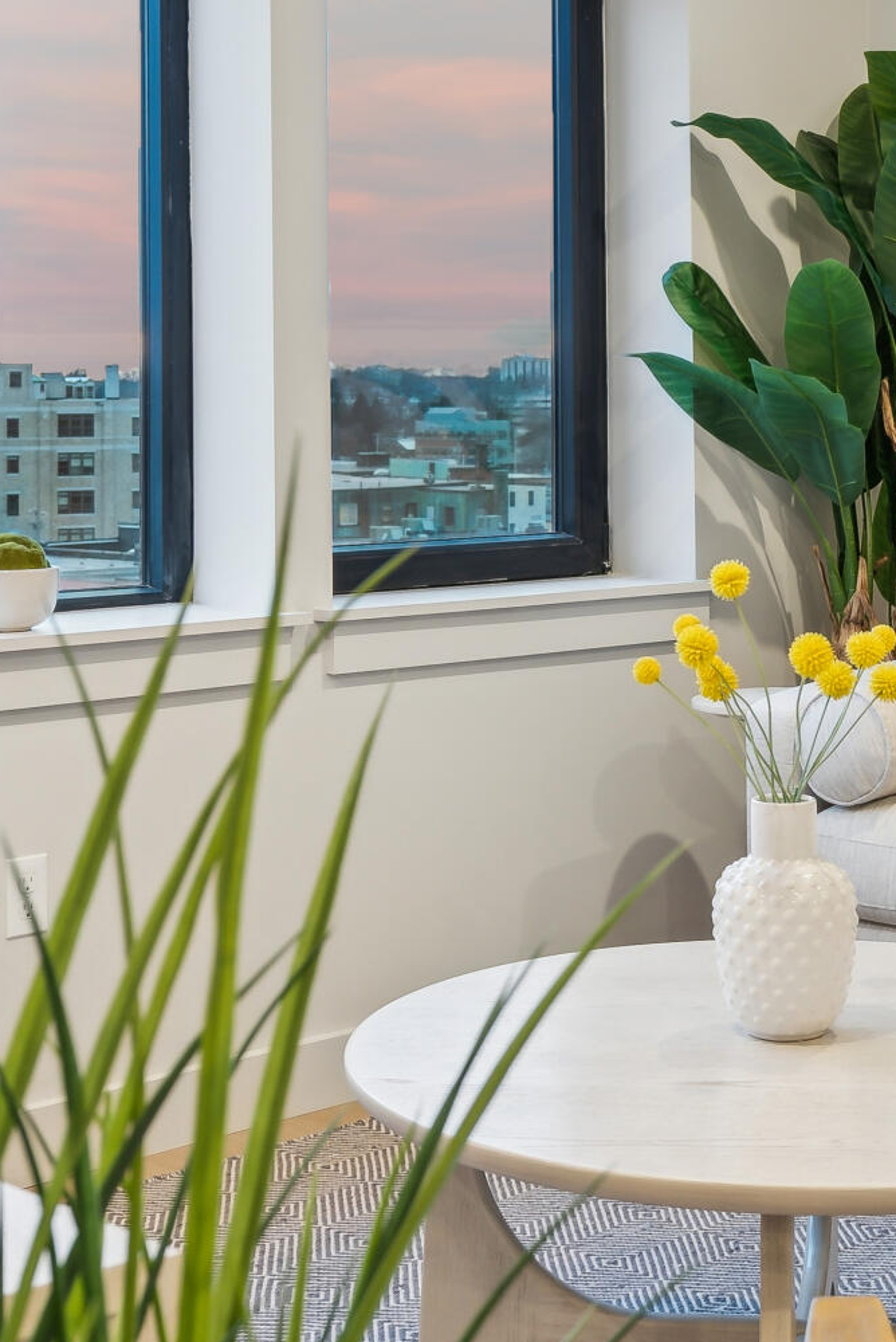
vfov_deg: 31.1
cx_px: 640
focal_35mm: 64
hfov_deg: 21.1
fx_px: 2386
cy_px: 428
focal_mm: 32
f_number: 7.1
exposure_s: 1/6
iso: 320
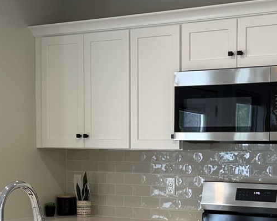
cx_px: 175
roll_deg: +0.5
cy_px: 161
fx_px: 787
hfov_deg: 19.9
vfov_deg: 16.0
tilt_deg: -1.8
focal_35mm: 96
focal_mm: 6.76
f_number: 1.78
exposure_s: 1/131
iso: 100
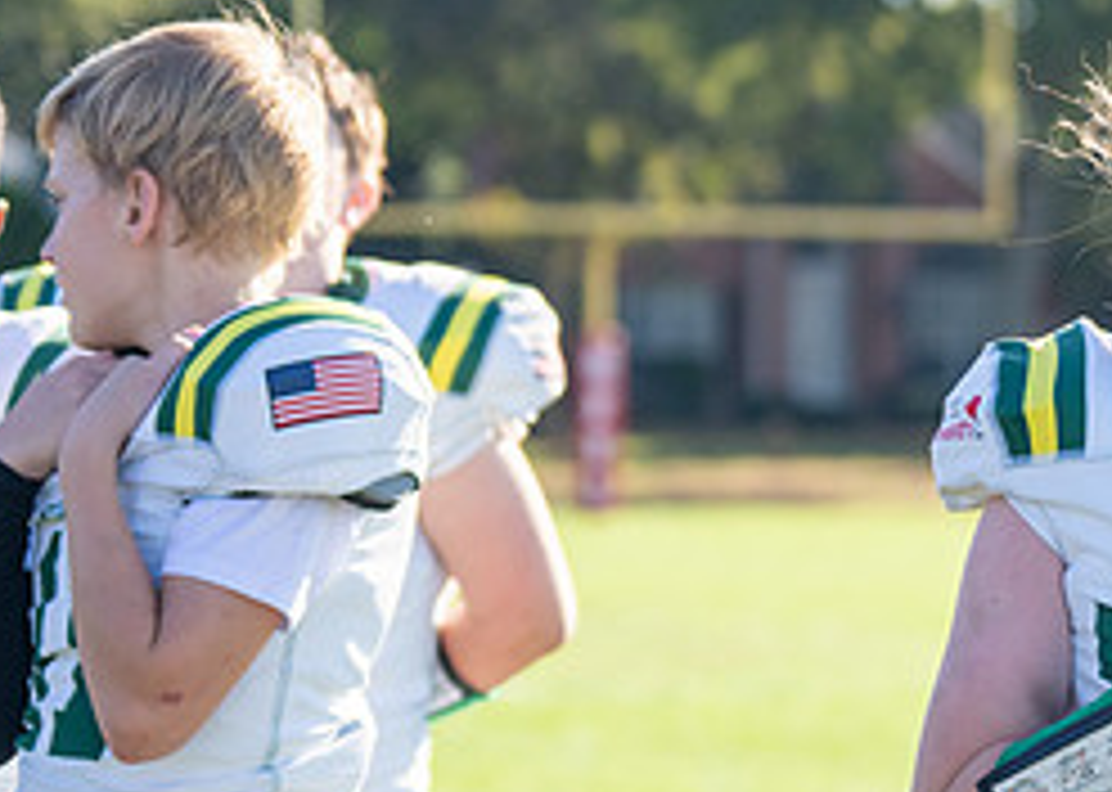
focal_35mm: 213
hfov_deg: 9.4
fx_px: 6721
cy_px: 499
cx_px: 1141
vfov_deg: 6.7
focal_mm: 70
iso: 500
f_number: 2.8
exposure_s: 1/3200
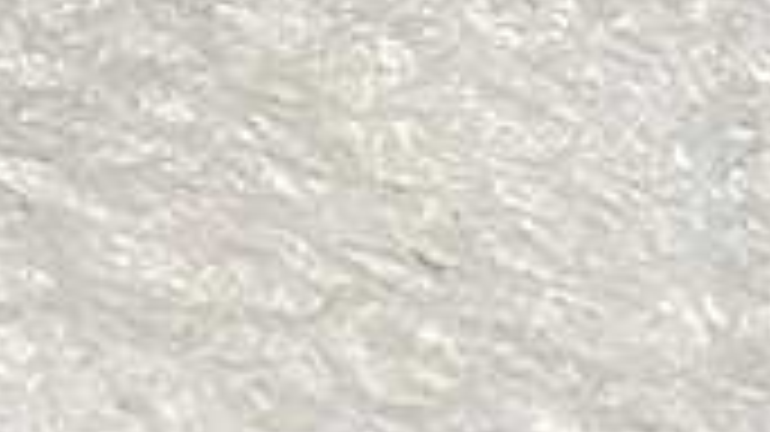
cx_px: -405
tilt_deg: -51.2
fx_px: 2408
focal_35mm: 118
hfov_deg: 16.5
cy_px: -454
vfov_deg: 9.5
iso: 40
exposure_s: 1/30
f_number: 2.2
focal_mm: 4.15
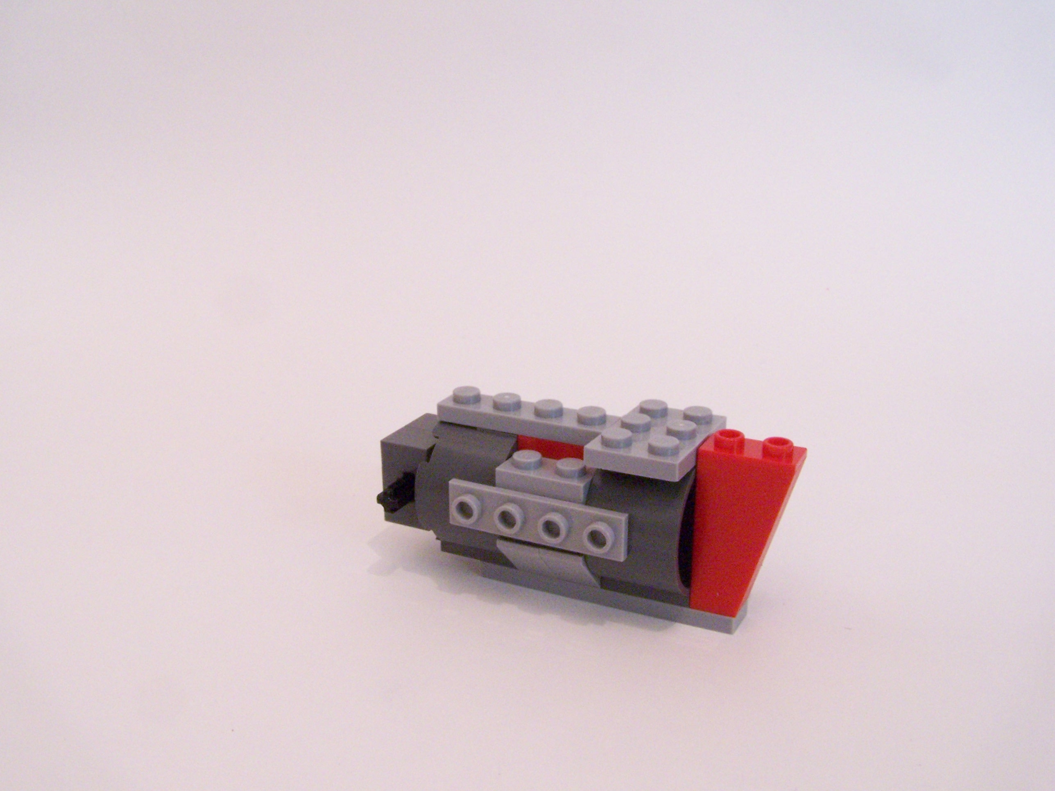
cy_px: 396
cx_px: 528
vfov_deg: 37.7
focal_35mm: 38
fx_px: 1158
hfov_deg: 49.0
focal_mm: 6.3
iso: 400
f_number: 8
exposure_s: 1/4
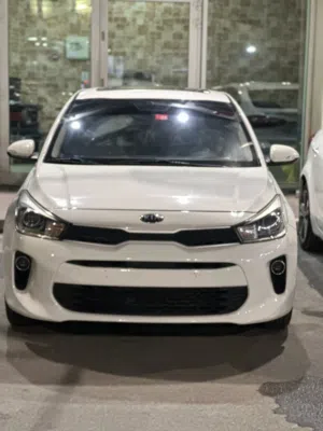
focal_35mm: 77
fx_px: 958
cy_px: 216
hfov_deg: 19.1
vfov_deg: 25.3
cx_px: 162
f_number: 2.8
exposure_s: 1/14
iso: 500
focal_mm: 9
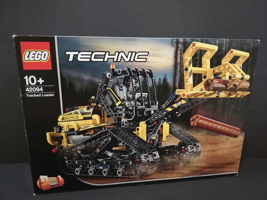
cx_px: 134
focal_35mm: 26
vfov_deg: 53.1
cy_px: 100
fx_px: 201
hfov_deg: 67.3
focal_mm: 3.81
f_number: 2.2
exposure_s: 1/16.7
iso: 1250
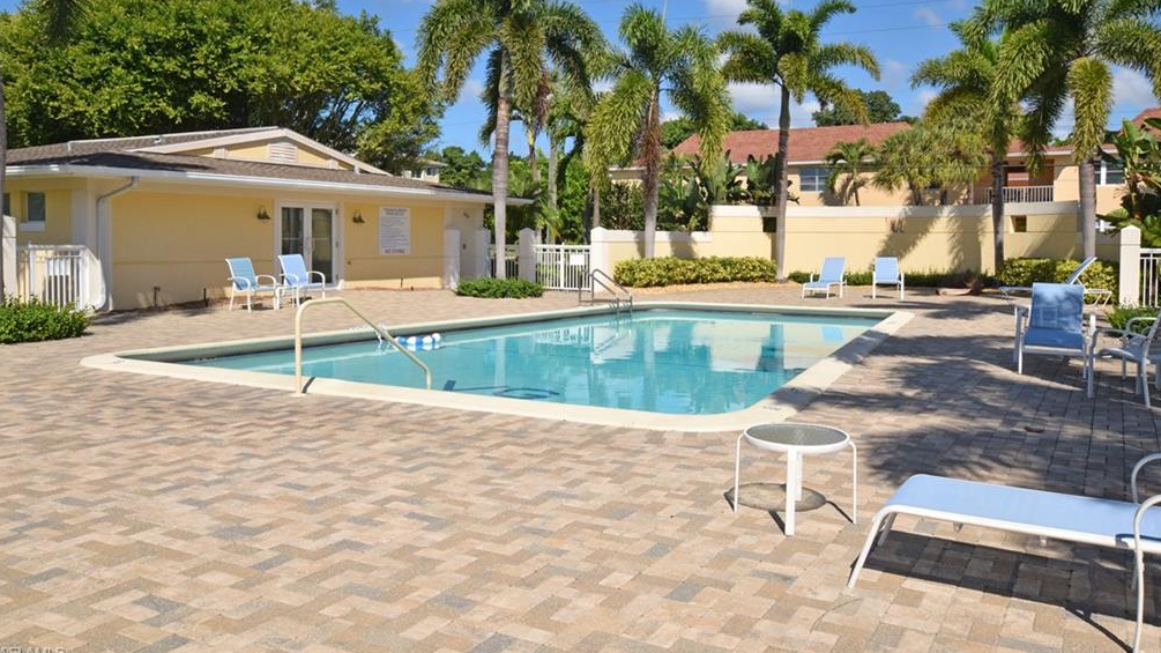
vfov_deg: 36.6
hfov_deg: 61.0
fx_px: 985
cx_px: 575
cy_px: 269
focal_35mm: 32
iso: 200
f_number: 18
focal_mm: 20
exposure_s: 1/200
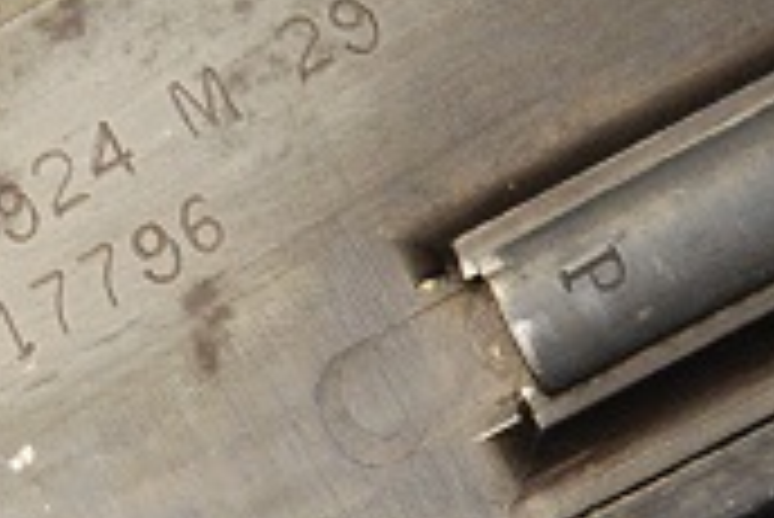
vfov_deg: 3.8
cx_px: -68
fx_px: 7875
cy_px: 426
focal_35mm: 366
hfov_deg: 5.6
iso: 1600
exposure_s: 1/50
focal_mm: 70
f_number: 4.5
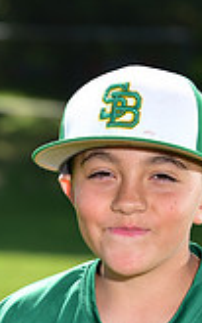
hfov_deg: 3.0
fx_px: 3844
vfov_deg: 4.8
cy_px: 388
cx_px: 148
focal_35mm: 436
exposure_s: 1/250
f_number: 5.6
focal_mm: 122
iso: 100
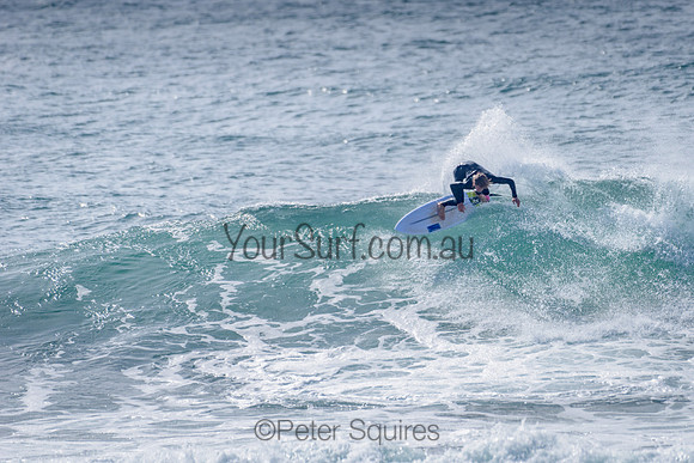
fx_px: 11803
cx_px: 425
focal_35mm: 612
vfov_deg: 2.2
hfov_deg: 3.4
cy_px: 180
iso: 90
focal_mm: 500
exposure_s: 1/2000
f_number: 5.6
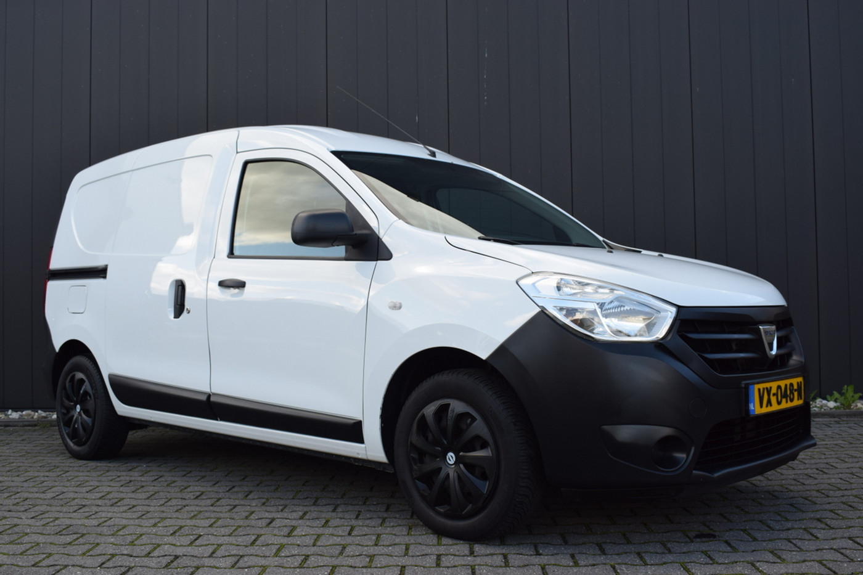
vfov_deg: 35.5
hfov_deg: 51.3
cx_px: 432
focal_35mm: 38
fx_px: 899
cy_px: 288
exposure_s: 1/250
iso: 400
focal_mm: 25
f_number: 8
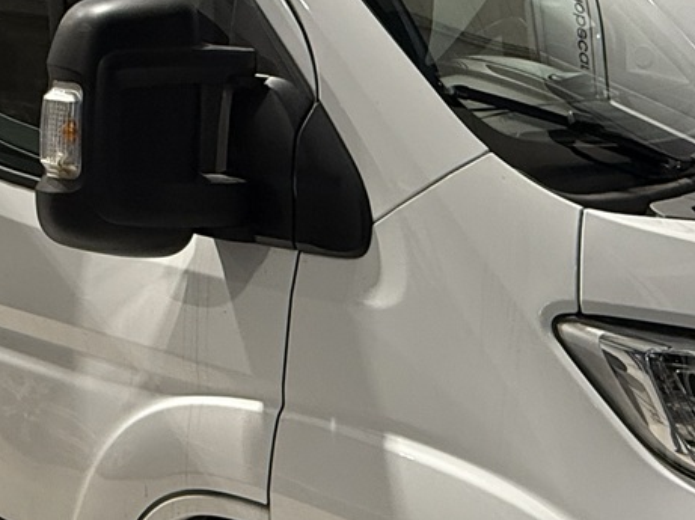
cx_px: 259
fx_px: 983
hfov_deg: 38.7
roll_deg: -1.6
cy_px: 278
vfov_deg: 29.6
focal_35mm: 49
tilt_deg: -13.6
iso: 250
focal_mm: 2.22
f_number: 2.2
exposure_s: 1/50
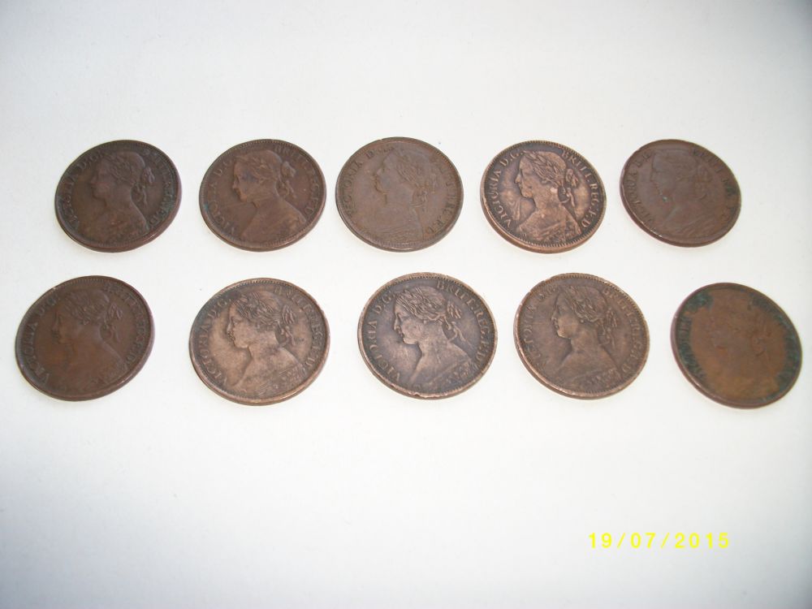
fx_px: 727
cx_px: 406
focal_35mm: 31
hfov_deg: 58.4
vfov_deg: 45.4
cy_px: 304
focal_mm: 5.7
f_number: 2.9
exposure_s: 1/40
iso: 101
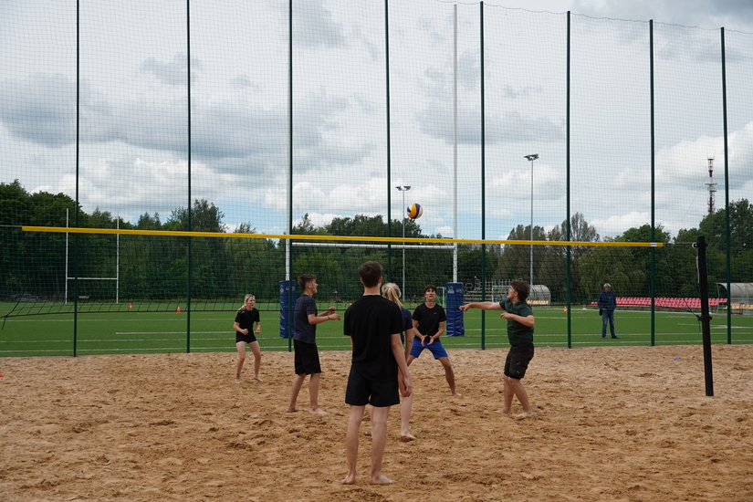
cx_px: 376
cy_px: 251
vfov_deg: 27.5
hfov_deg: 40.3
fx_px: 1025
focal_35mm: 49
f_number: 4.5
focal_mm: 33
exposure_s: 1/2000
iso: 250
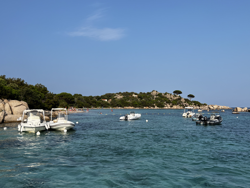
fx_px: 224
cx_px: 132
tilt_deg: +0.8
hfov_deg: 58.3
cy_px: 104
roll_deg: +0.0
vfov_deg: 45.4
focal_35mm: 31
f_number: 1.5
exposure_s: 1/3968
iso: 50
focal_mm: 5.7
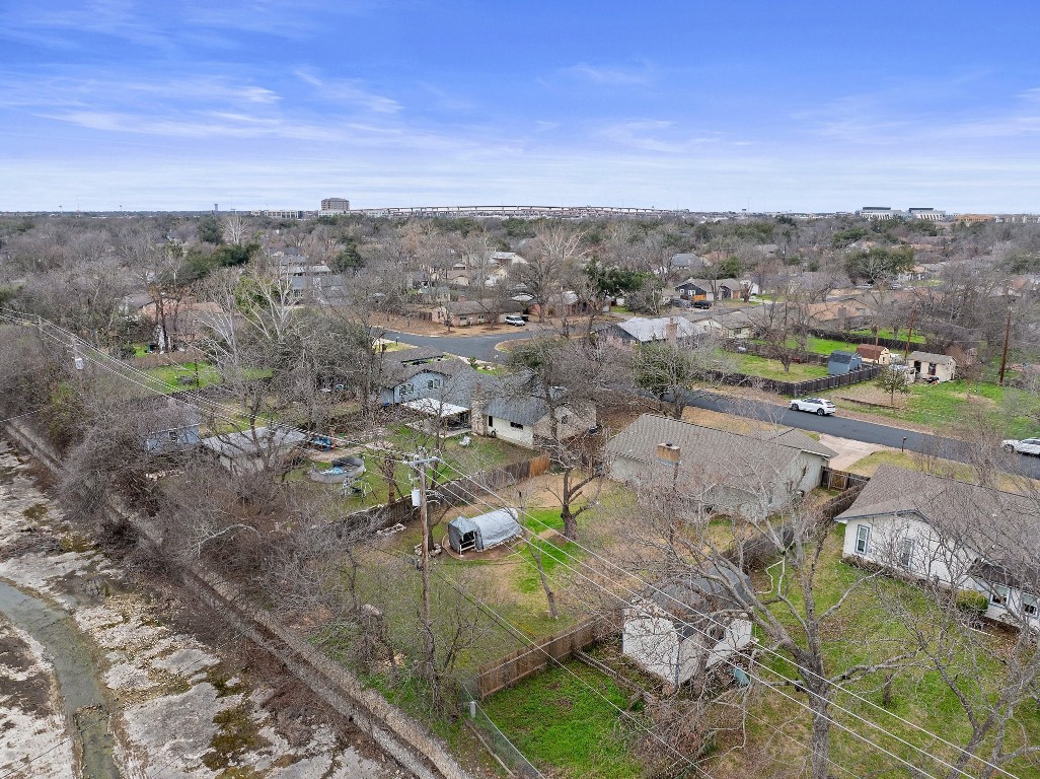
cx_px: 520
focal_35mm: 24
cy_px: 390
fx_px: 721
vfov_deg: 56.8
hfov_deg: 71.6
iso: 150
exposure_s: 1/640
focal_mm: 12.29
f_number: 2.8
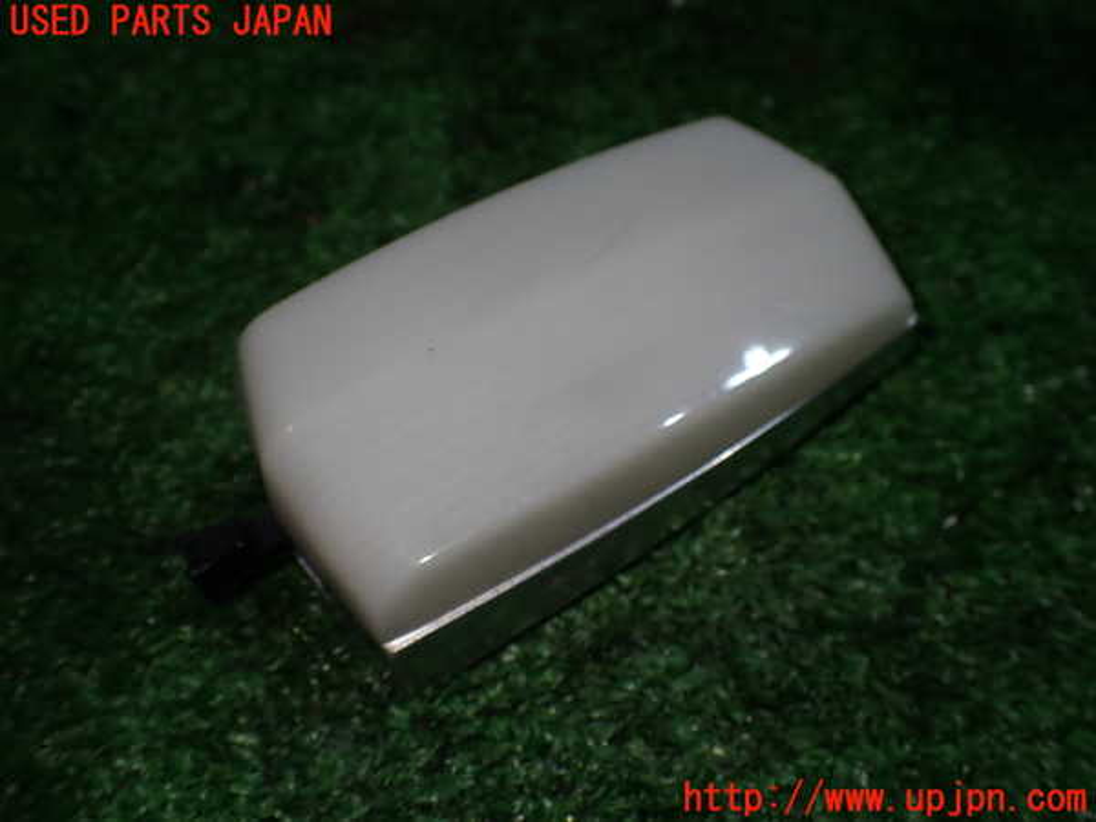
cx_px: 548
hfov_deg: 60.0
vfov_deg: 46.8
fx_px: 950
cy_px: 411
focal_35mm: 30
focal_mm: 5.4
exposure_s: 1/125
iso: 125
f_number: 2.3
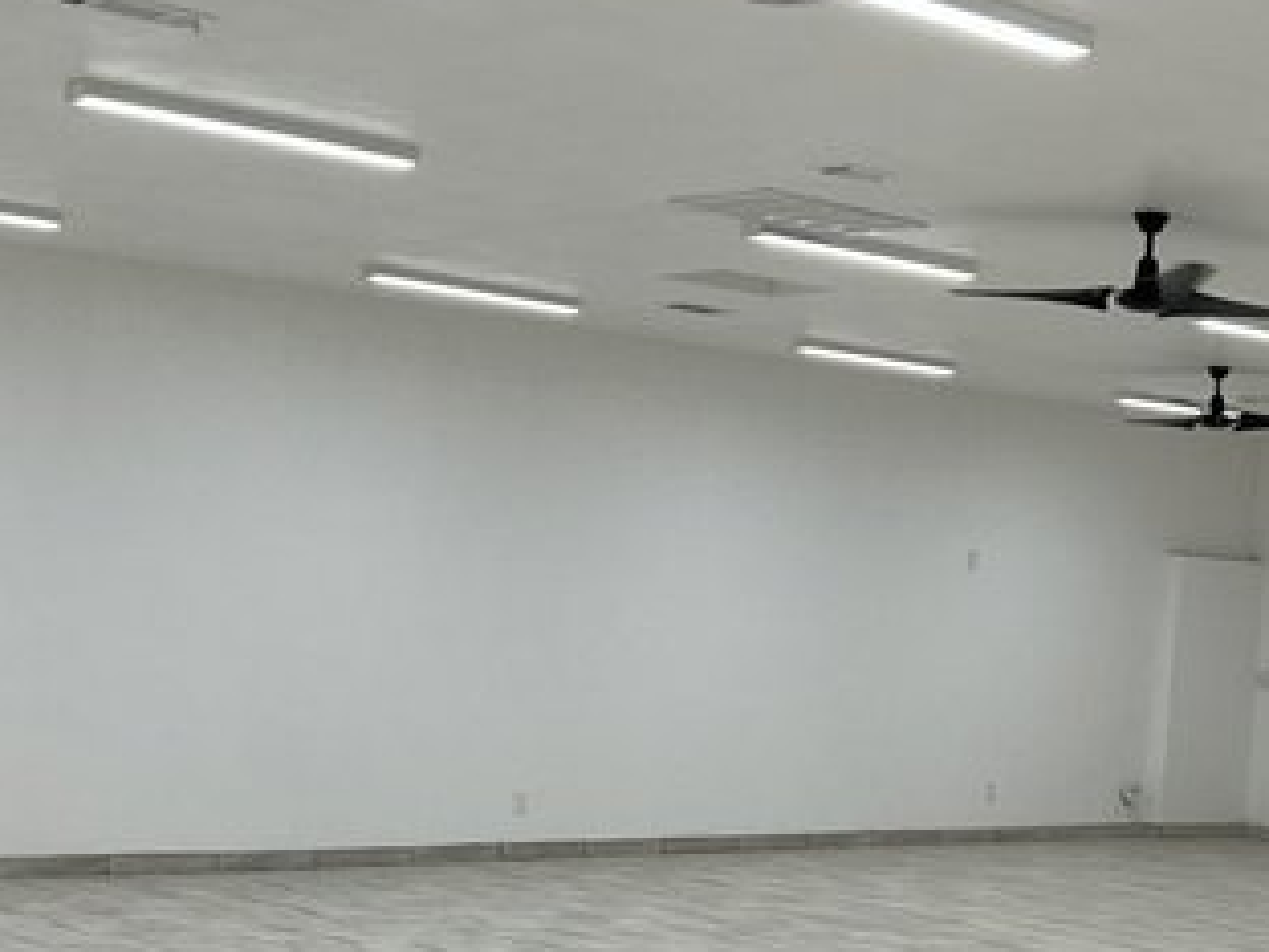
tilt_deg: -4.6
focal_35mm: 64
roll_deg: -3.8
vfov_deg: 22.4
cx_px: 903
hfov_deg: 29.9
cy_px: 854
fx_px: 2346
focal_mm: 5.7
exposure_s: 1/169
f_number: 1.5
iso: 40
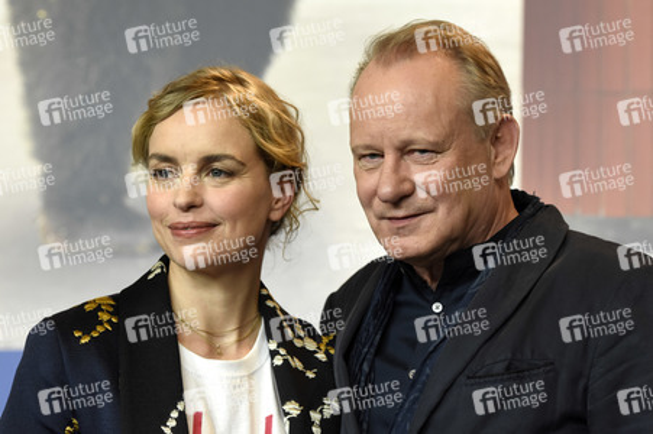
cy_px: 217
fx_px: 2719
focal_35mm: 150
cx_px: 326
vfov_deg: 9.1
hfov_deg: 13.7
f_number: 3.5
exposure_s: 1/400
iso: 1250
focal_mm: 100
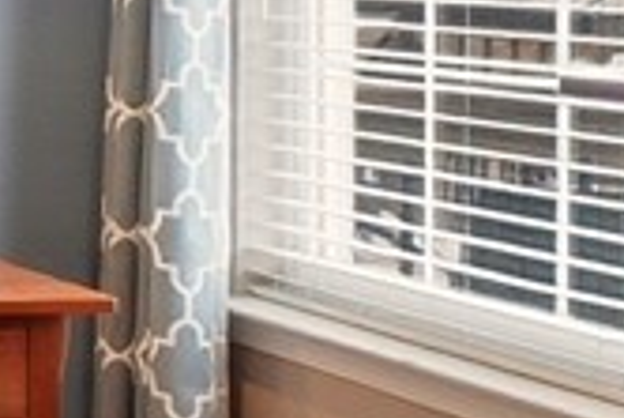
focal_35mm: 98
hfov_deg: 13.4
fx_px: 1700
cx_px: -974
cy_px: -28
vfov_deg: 13.7
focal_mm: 10
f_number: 9
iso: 800
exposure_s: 1/125
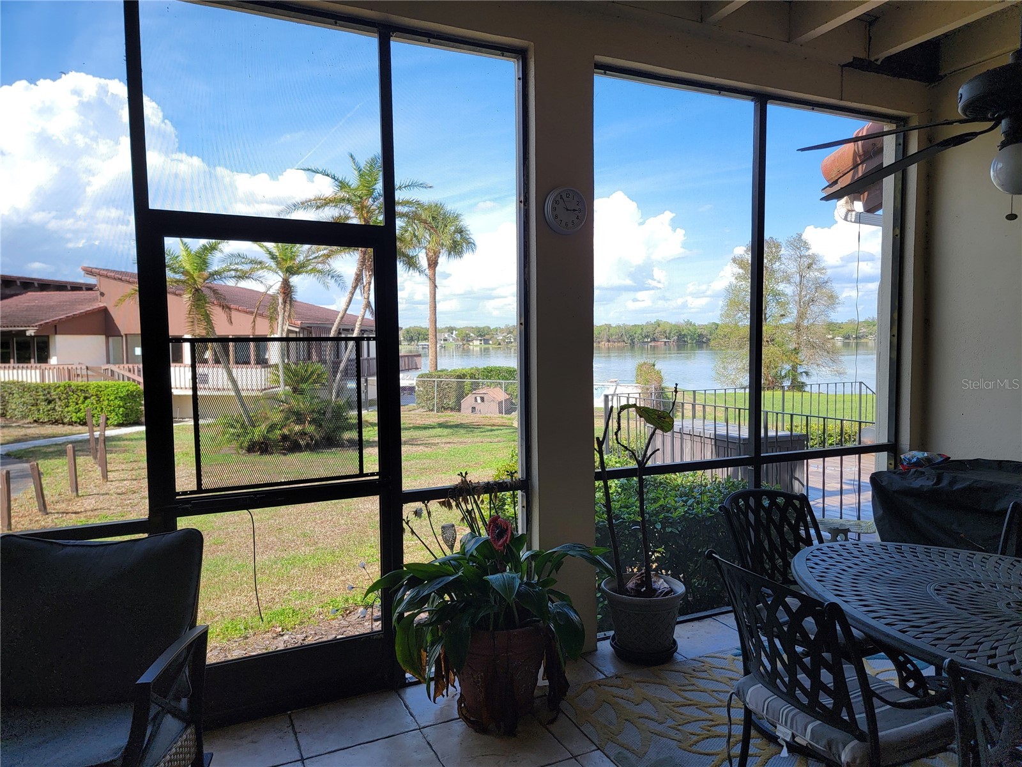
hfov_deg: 71.6
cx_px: 511
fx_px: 709
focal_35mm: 24
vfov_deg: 56.8
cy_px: 384
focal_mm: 6.7
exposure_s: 1/262
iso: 16
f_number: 1.8
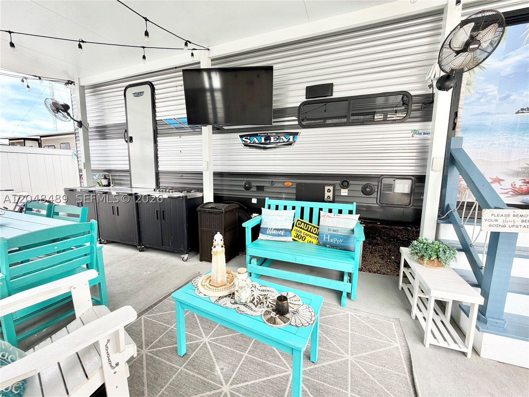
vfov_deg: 85.7
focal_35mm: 14
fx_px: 214
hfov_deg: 102.1
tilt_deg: -10.6
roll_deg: -1.1
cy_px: 198
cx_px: 264
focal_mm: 2.22
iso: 40
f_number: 2.2
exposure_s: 1/152
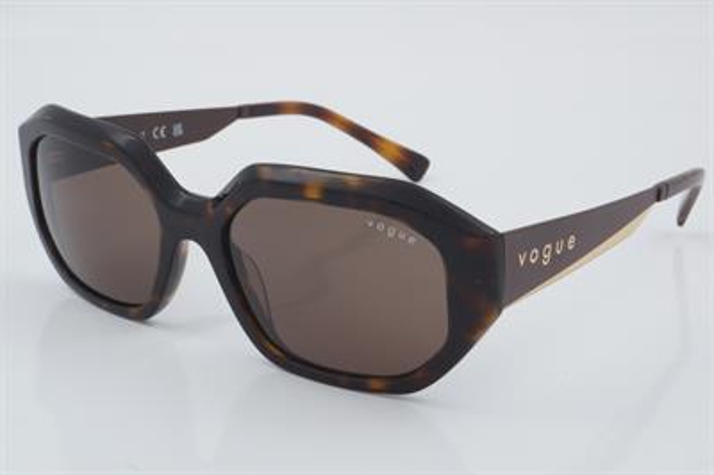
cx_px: 357
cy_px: 238
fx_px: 1486
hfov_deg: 27.0
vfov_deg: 18.2
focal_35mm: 75
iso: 100
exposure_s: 1/4
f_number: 32
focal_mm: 50
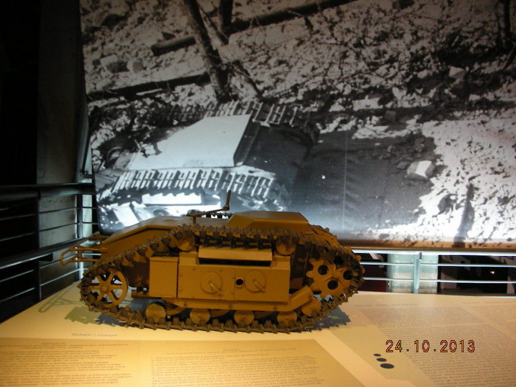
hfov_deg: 52.6
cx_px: 258
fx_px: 522
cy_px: 194
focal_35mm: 35
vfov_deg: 40.7
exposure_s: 1/3.9
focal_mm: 5.8
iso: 130
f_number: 3
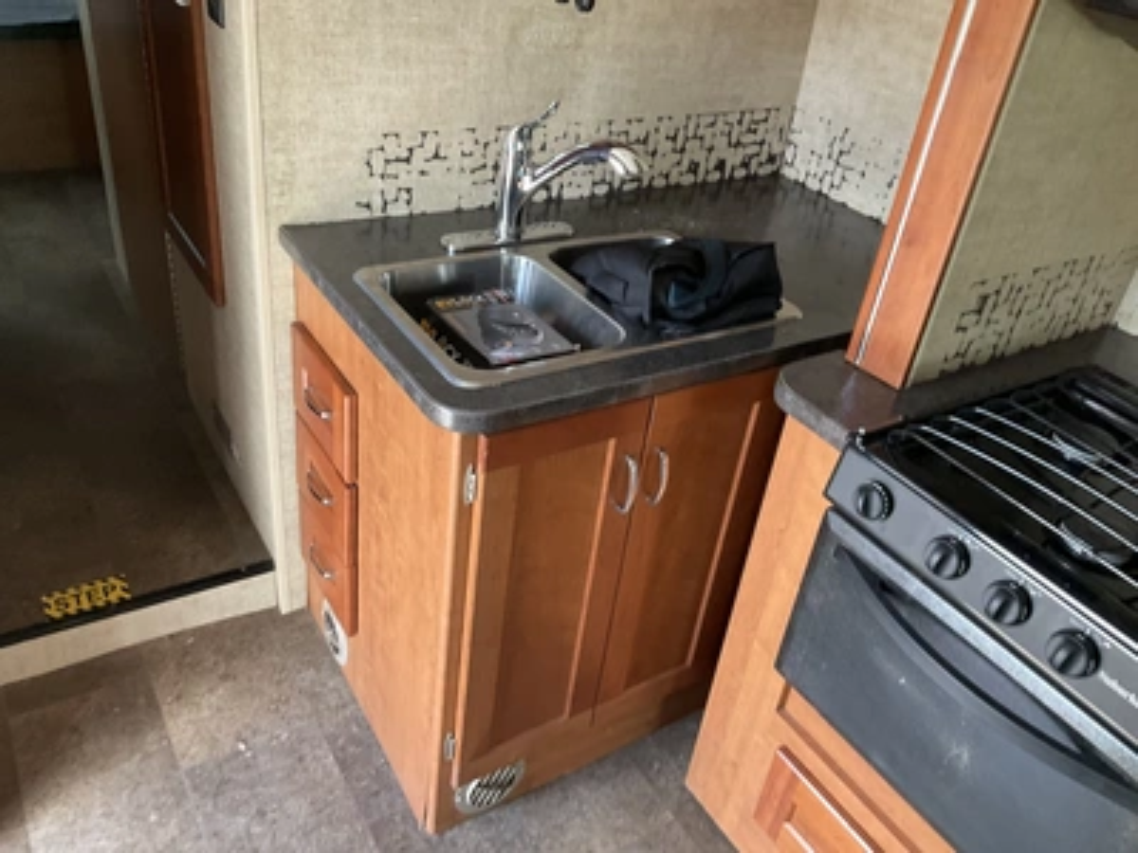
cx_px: 569
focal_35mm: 29
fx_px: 953
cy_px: 426
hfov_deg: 61.7
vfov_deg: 48.2
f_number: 1.8
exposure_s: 1/60
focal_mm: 3
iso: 100
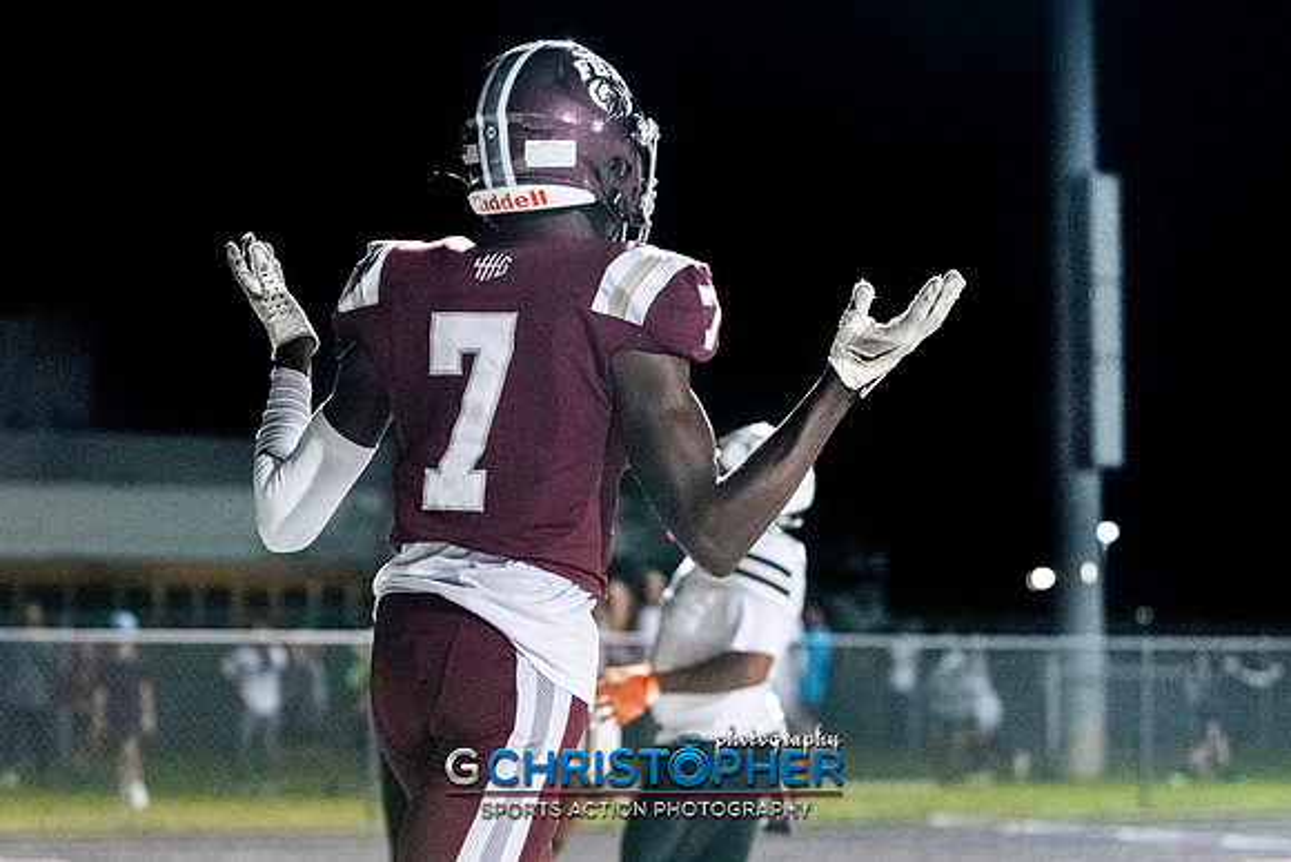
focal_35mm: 113
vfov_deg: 12.2
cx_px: 586
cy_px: 543
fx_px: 4037
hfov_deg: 18.2
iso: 16000
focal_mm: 80
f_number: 2.8
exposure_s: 1/800
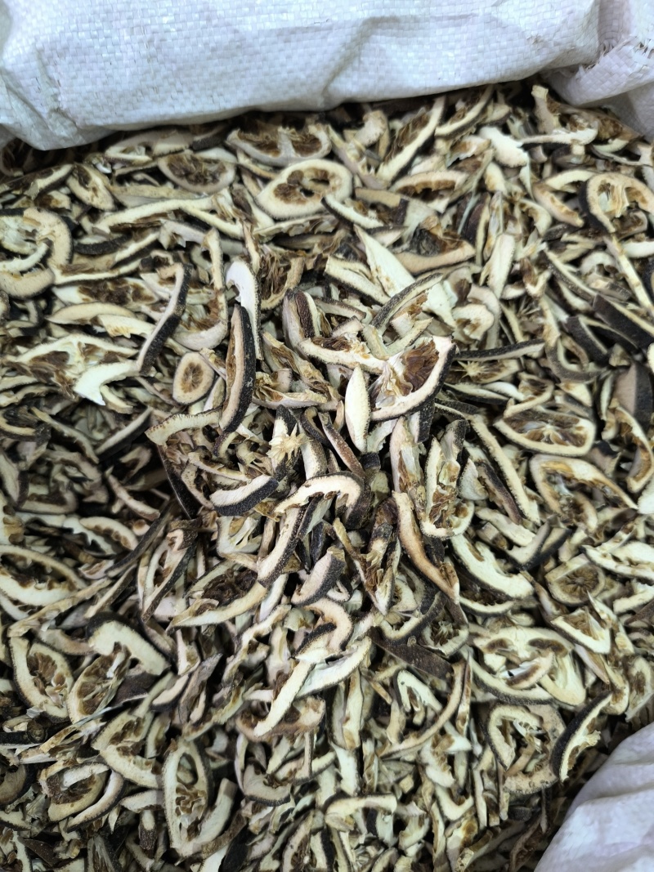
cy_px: 436
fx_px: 580
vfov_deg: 73.9
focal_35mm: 23
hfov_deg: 58.9
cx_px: 327
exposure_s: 1/33.3
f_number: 1.65
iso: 1000
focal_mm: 6.14
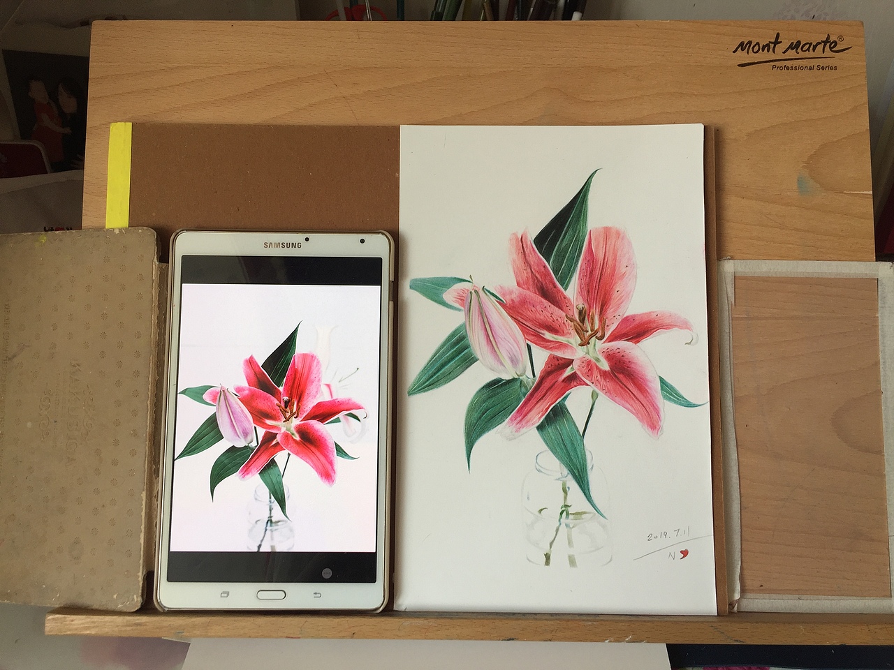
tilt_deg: -36.2
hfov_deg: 61.7
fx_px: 749
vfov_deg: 48.2
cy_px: 335
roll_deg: +0.4
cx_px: 447
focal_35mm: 29
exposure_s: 1/50
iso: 32
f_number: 2.2
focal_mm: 4.15
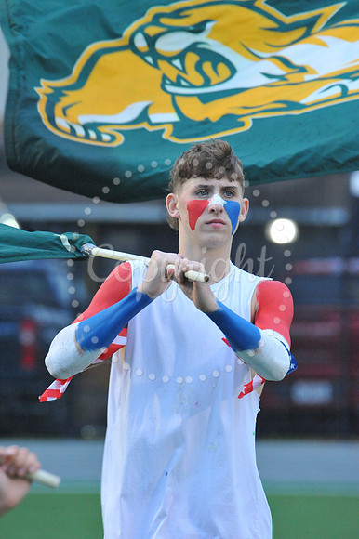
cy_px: 270
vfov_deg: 4.1
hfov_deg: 2.7
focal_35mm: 500
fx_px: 7488
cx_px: 180
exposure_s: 1/160
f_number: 13
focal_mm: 500
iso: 5000
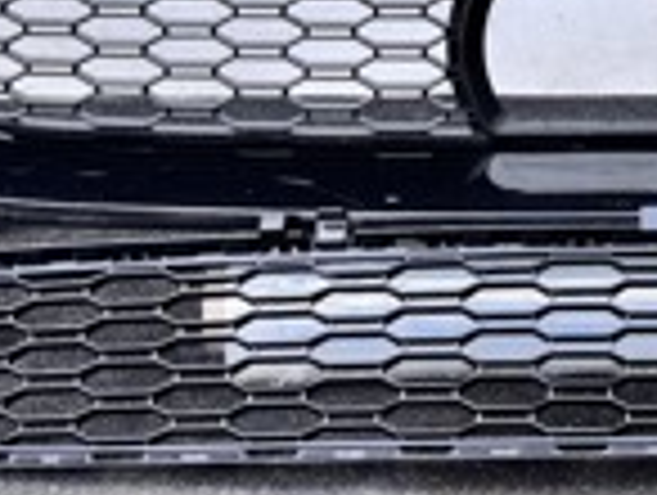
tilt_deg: -11.0
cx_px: 648
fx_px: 1996
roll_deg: -0.8
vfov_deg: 13.6
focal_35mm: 105
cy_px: -140
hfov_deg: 18.2
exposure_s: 1/1059
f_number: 1.78
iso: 80
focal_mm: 6.76
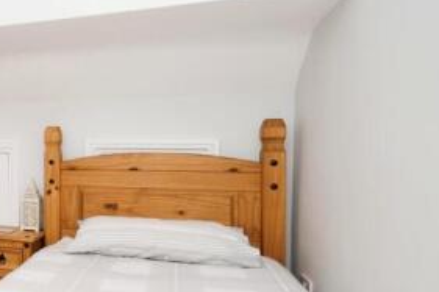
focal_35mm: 35
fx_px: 427
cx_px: -63
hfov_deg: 41.2
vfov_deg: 37.8
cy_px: 160
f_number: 8
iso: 400
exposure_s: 1/60
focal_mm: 10
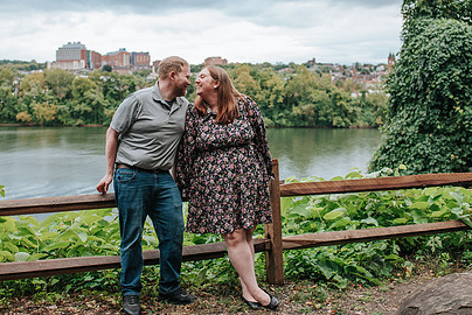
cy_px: 124
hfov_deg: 38.1
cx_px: 197
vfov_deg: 26.0
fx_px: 682
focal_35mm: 52
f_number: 3.2
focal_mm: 35
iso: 800
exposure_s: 1/800
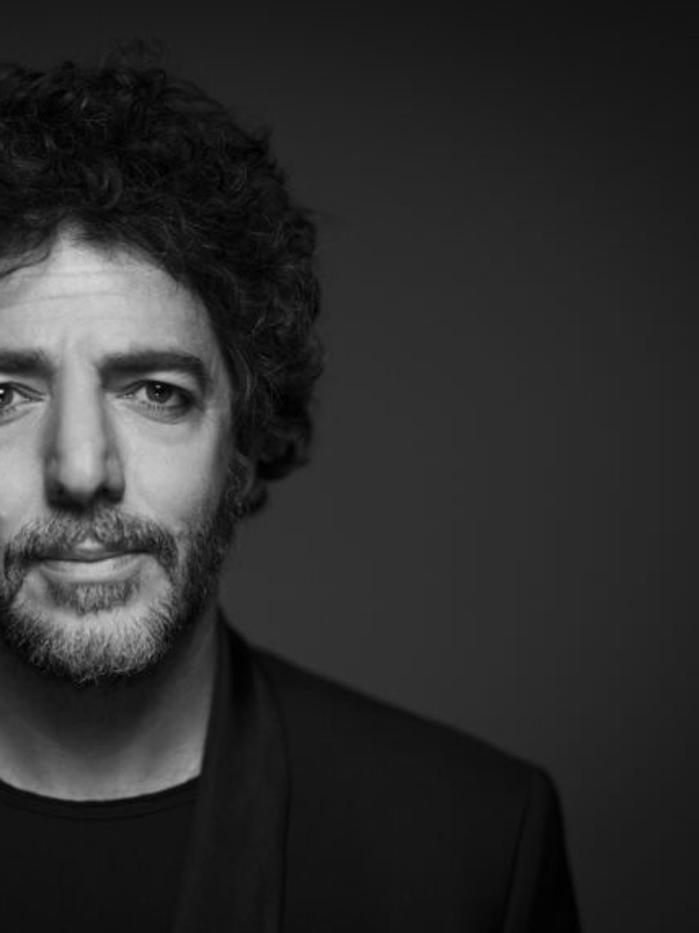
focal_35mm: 117
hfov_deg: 12.6
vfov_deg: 16.8
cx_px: 98
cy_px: 467
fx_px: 3151
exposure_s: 1/125
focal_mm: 110
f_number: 2
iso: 100
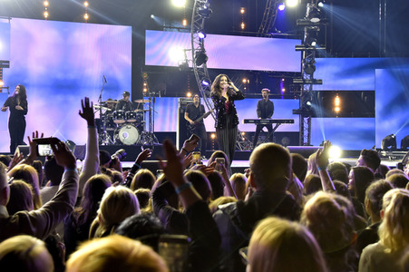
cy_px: 136
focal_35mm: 50
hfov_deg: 39.6
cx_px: 204
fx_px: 568
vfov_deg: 27.0
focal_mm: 50
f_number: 5.6
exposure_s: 1/125
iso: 1600
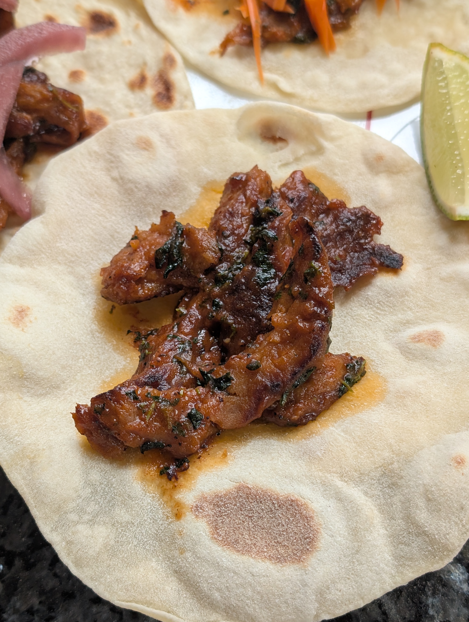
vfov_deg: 38.9
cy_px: 311
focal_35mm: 49
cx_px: 234
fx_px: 883
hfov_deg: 29.7
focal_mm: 6.9
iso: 75
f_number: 1.68
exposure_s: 1/120
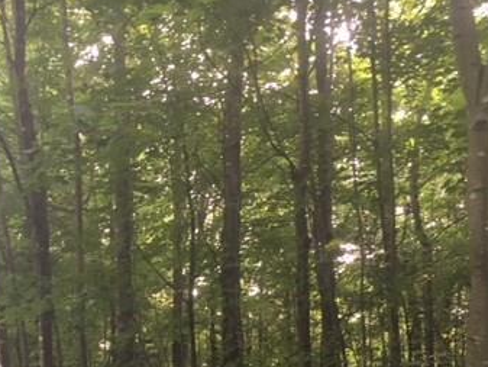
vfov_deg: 25.6
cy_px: 344
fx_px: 776
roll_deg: +2.6
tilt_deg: +4.8
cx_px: 122
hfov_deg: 34.2
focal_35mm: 55
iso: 64
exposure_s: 1/30
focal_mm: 4.15
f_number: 2.2
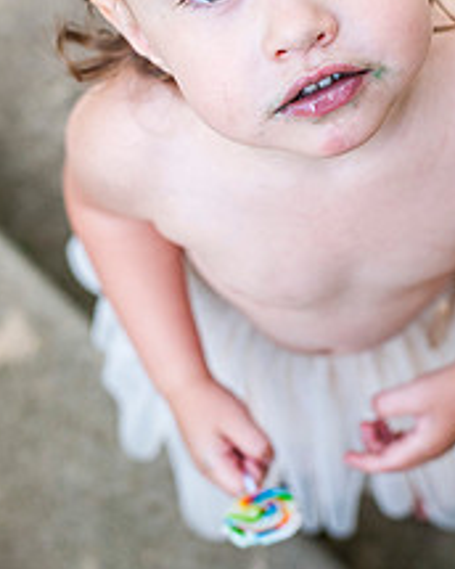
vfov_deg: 19.4
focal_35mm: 98
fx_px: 1650
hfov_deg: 15.6
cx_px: 353
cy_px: 148
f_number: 4
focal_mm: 50
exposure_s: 1/1600
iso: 800
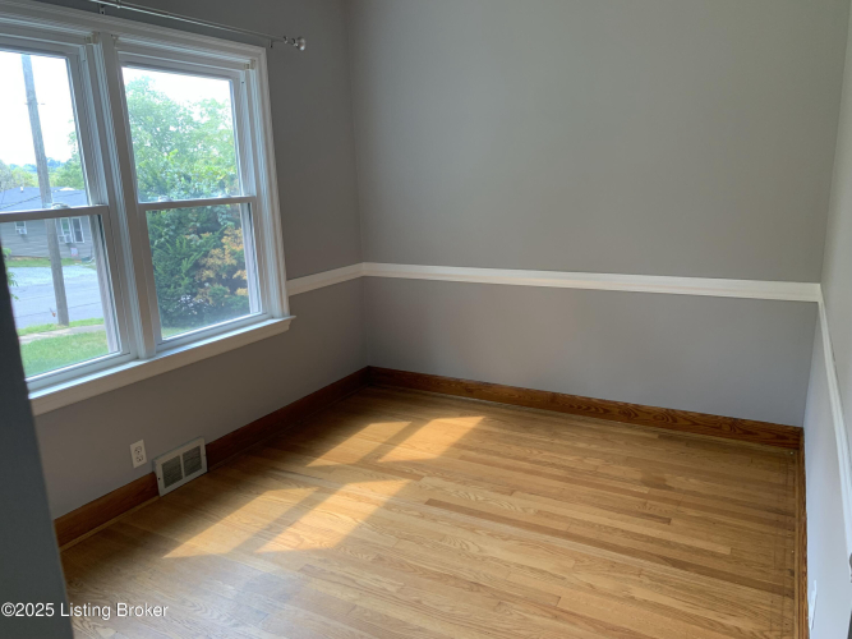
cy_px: 320
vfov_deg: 53.0
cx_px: 426
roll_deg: +1.5
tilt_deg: -13.6
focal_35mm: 26
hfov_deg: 67.3
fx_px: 640
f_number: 1.8
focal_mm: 4.25
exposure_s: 1/120
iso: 80
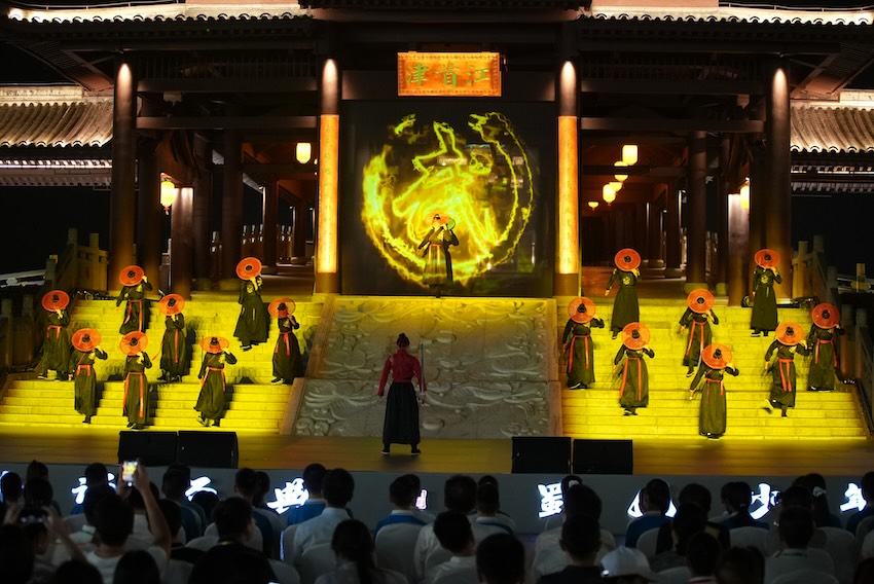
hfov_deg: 28.8
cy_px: 292
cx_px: 437
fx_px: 1701
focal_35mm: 70
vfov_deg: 19.5
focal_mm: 70
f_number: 2.8
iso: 5000
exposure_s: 1/160
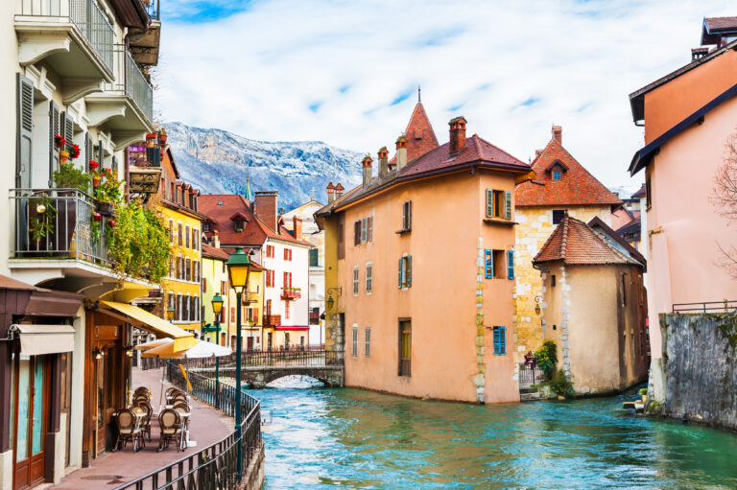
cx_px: 368
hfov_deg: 39.6
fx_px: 1023
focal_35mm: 50
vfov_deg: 27.0
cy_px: 245
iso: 200
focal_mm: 50
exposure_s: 1/250
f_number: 8
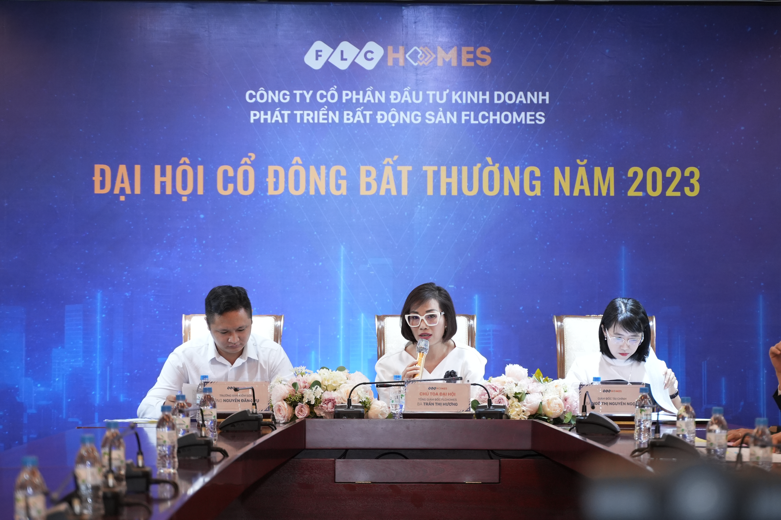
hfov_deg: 18.3
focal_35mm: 112
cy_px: 260
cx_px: 390
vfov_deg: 12.2
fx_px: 2430
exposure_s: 1/250
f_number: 3.2
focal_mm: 75
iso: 1600
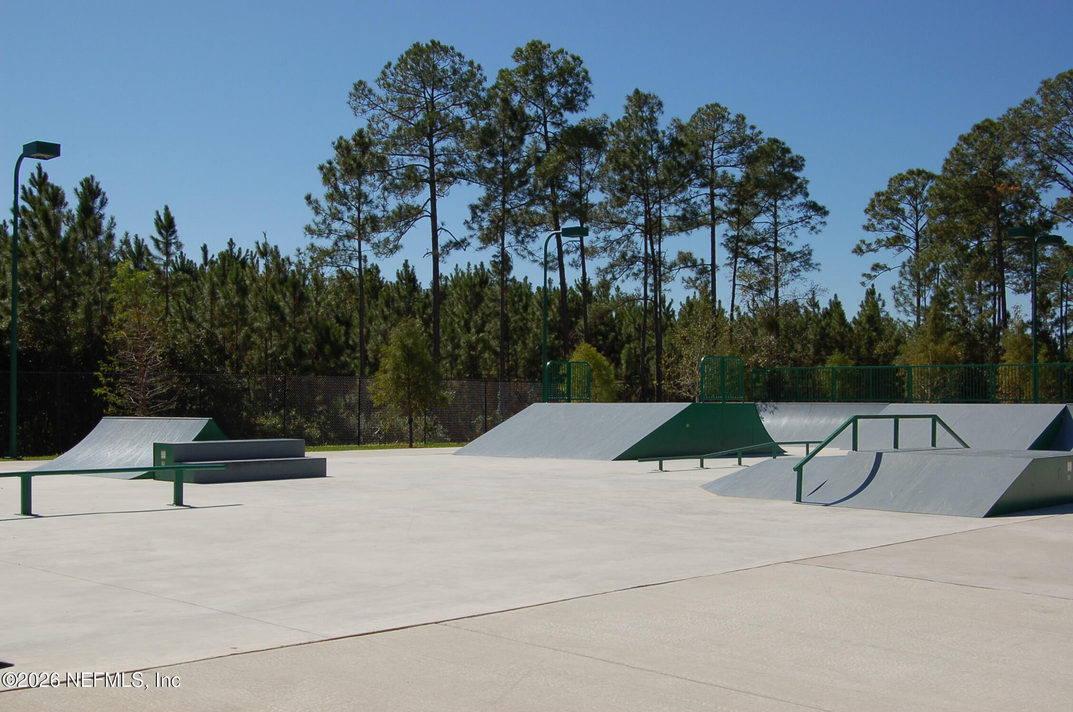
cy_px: 356
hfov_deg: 46.5
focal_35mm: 42
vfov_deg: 31.8
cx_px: 536
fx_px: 1250
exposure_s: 1/500
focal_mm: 28
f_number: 11
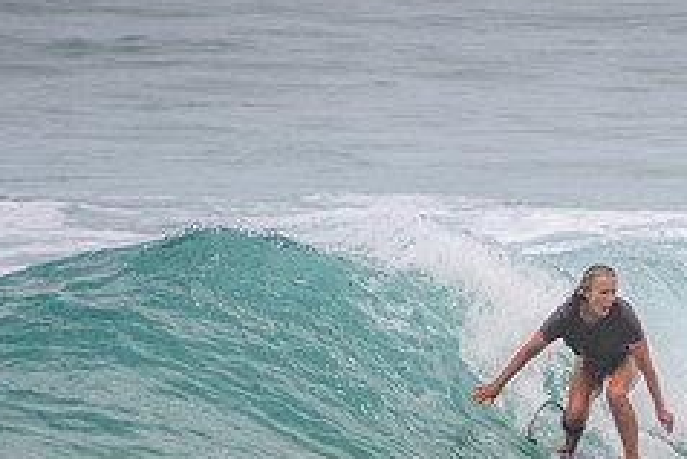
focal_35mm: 1336
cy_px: 396
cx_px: 684
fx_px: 25510
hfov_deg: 1.5
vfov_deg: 1.0
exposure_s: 1/2000
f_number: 5.6
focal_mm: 400
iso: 200
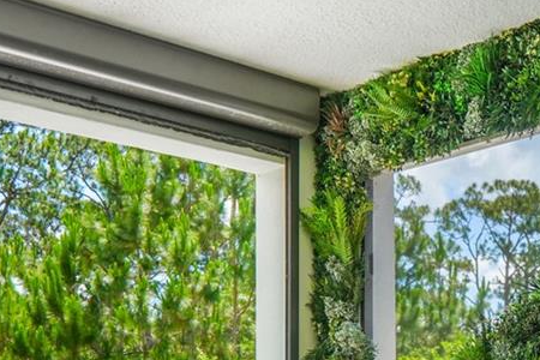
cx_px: 469
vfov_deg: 19.6
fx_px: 960
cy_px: 463
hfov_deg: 30.3
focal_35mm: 64
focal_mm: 12
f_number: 4
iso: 100
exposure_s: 1/125
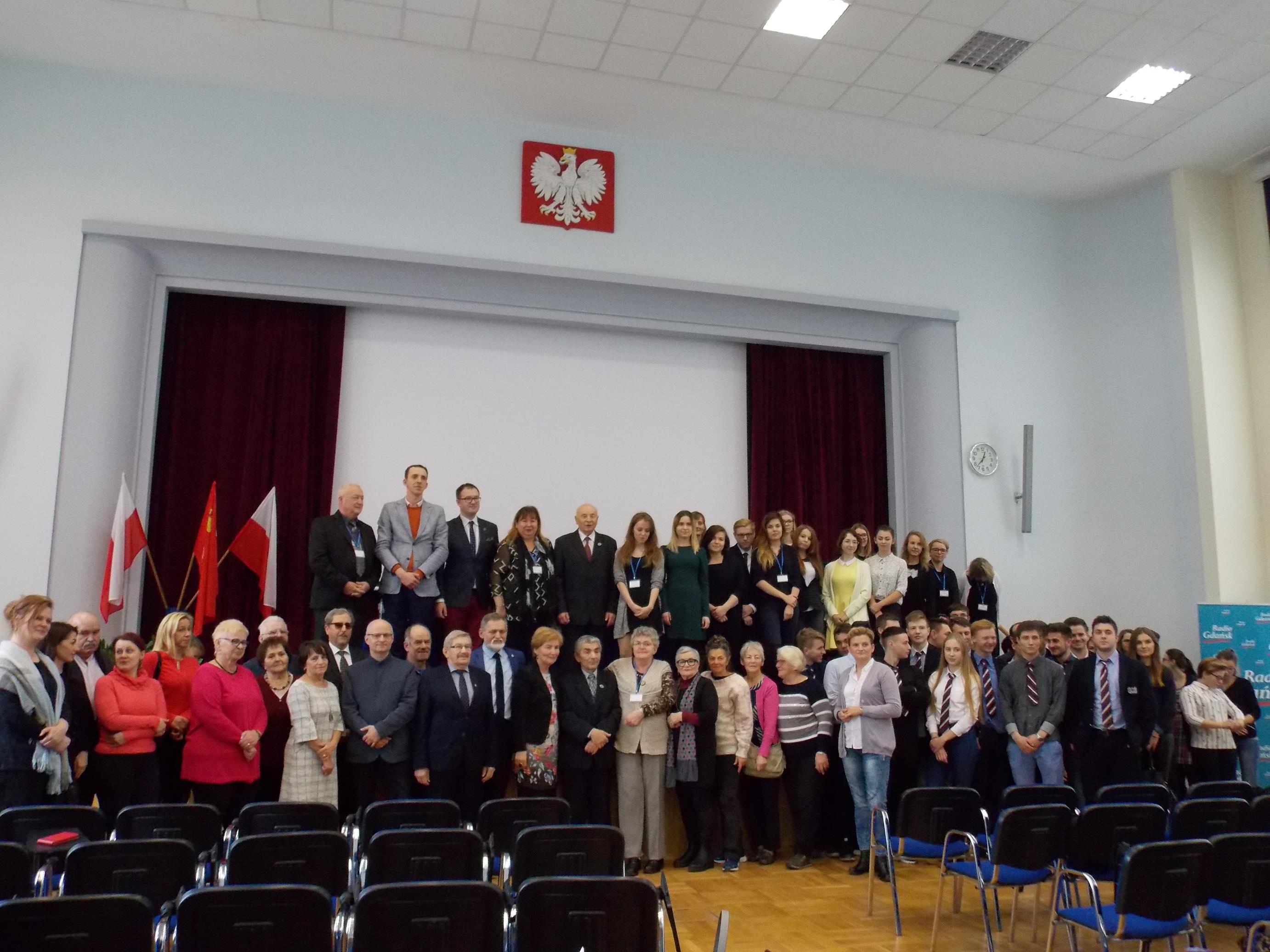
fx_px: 991
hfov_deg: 65.3
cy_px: 476
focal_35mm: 27
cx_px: 635
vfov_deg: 51.4
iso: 400
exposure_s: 1/25
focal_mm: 4.8
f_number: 3.2
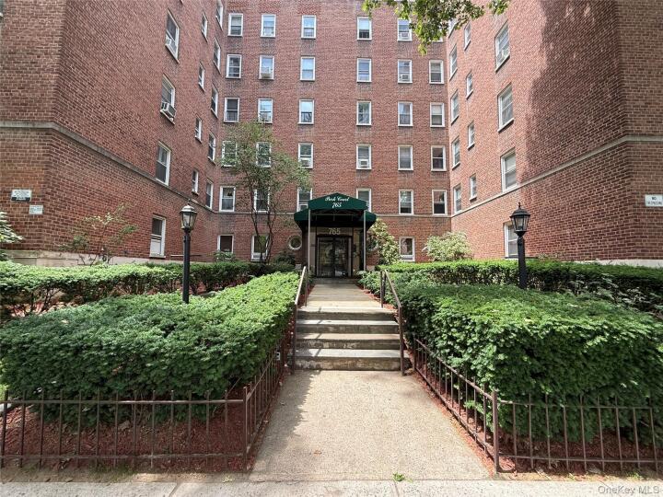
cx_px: 332
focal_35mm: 14
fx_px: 268
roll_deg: -1.2
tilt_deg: +6.3
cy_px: 248
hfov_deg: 102.1
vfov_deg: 85.7
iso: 50
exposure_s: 1/248
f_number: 2.2
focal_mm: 2.22
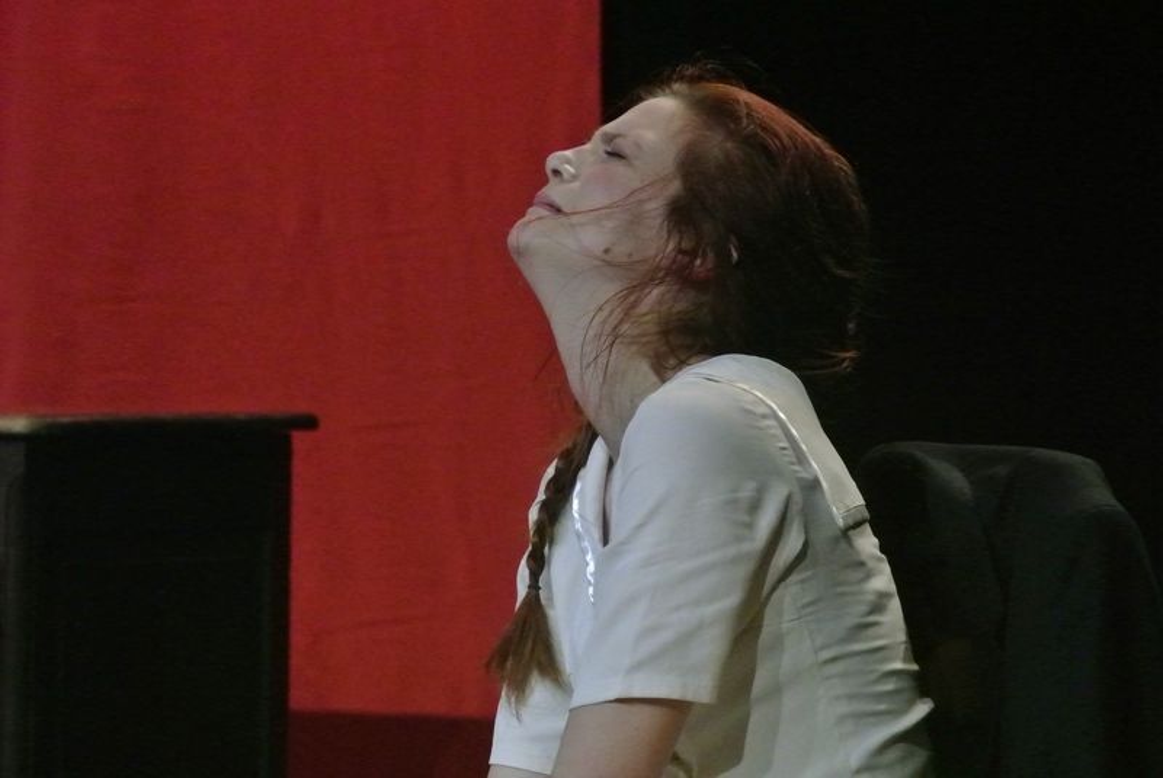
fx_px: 9603
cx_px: 582
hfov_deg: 6.9
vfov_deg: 4.6
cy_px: 389
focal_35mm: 297
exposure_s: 1/125
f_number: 6.3
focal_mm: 110
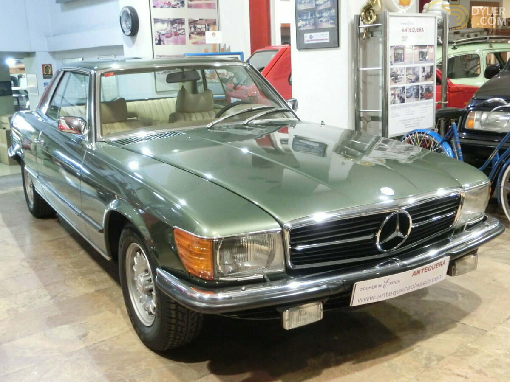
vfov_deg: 37.7
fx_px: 560
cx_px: 255
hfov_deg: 49.0
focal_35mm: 38
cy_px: 191
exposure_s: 1/8
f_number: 3.9
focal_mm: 6.67
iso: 800
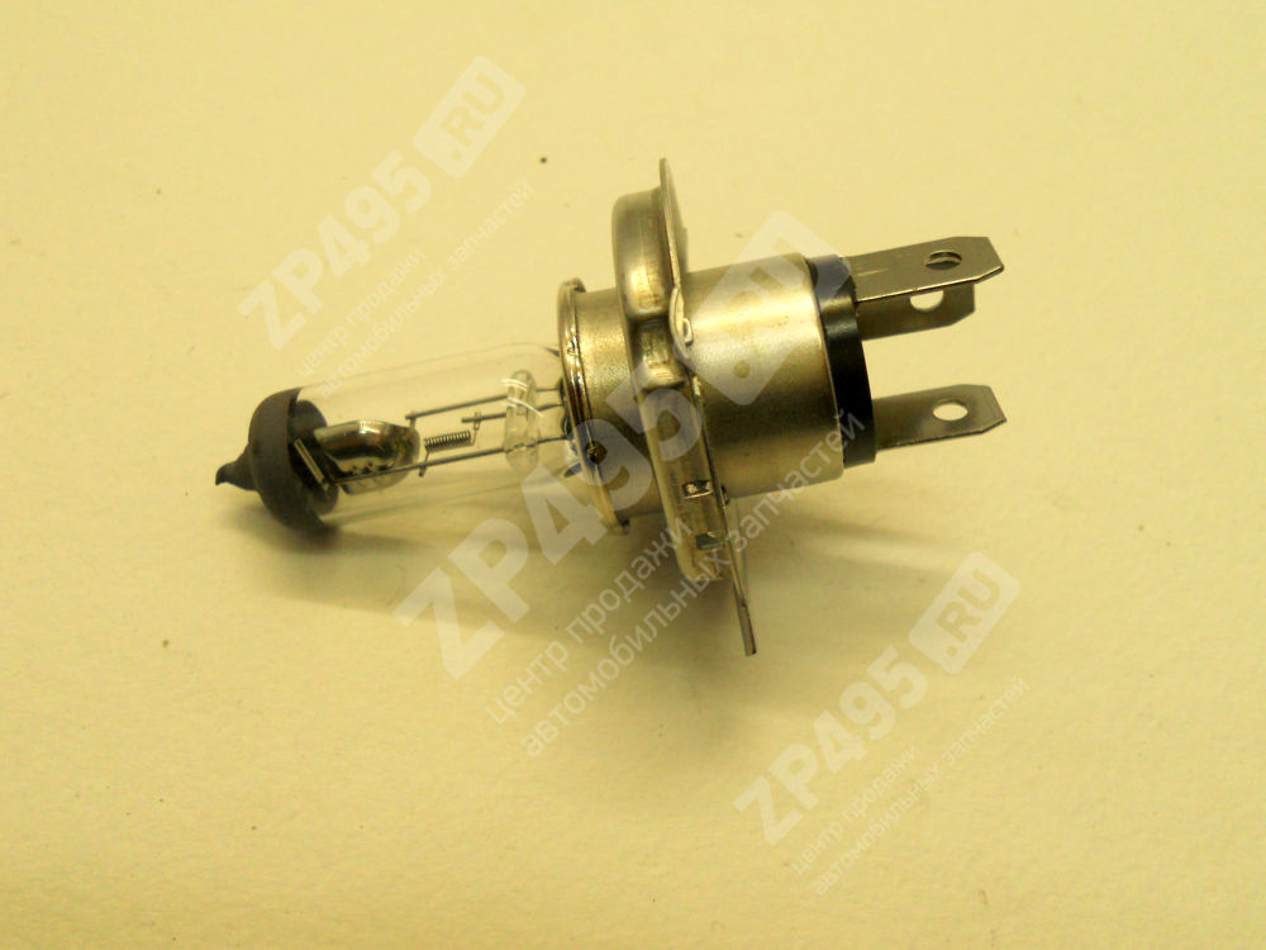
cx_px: 633
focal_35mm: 32
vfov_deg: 44.2
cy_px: 475
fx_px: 1170
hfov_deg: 56.8
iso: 320
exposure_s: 1/125
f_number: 3.5
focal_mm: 5.8
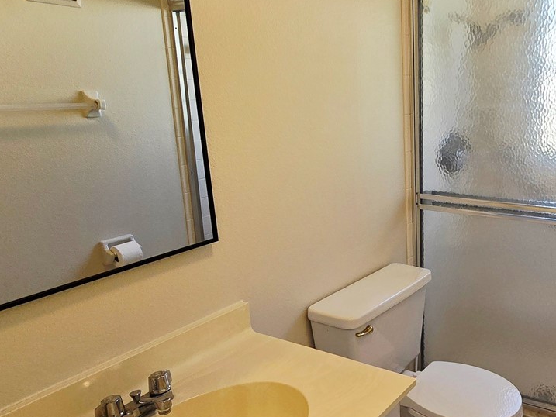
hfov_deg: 57.3
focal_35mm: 29
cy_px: 212
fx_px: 466
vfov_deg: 48.2
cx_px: 440
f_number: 2.2
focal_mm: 2.2
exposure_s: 1/133
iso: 50
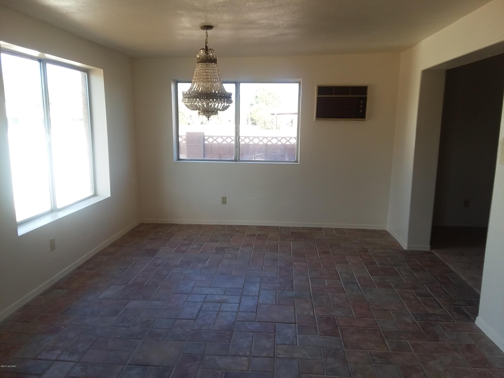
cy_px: 189
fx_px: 393
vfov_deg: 51.4
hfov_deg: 65.3
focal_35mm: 27
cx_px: 252
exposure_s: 1/125
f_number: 1.9
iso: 50
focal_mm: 2.91
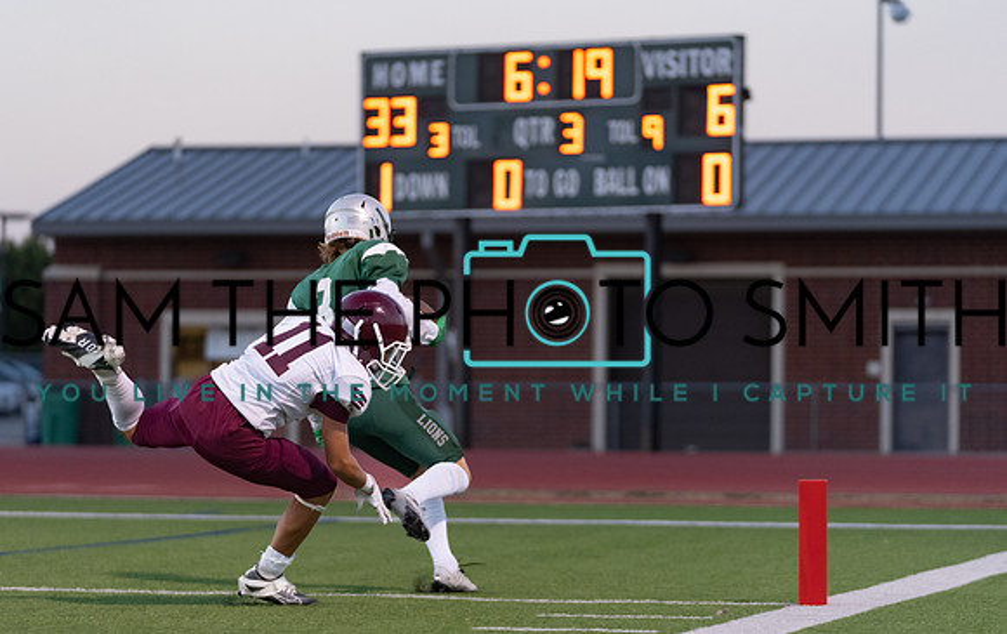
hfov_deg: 13.3
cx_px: 475
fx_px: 4305
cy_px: 321
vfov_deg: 8.4
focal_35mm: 157
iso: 1600
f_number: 2.8
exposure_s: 1/1000
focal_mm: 129
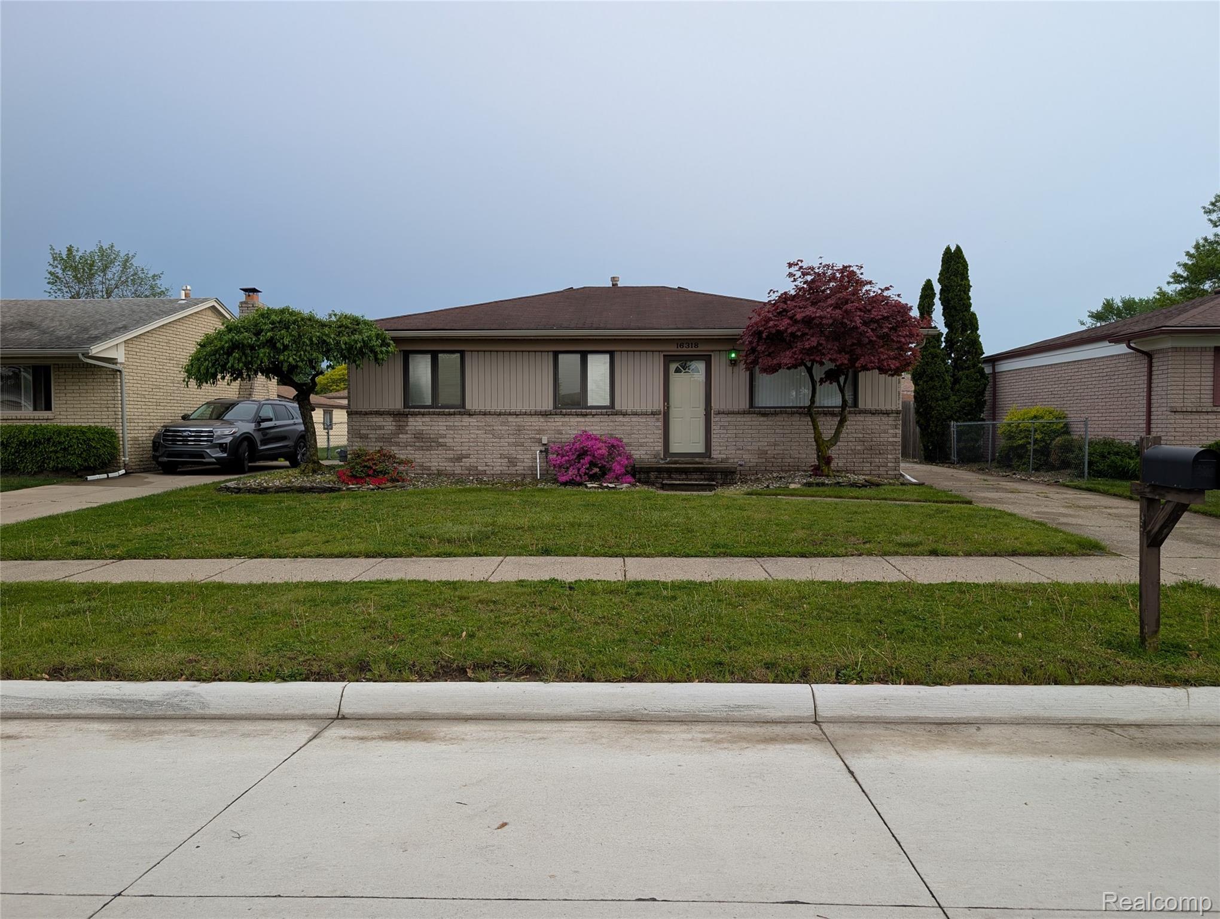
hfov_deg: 71.5
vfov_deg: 56.9
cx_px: 610
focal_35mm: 24
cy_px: 460
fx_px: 847
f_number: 1.68
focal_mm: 6.9
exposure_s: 1/349
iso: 24
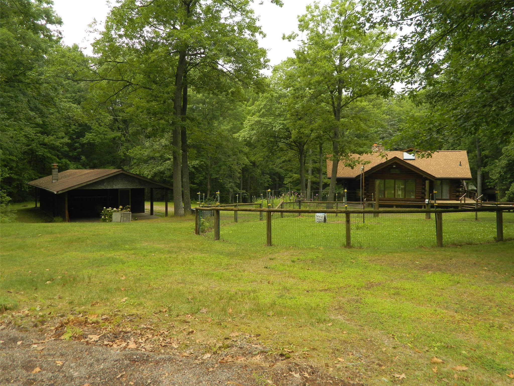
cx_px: 257
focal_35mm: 31
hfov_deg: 58.4
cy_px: 193
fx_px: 460
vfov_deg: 45.4
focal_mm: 5.6
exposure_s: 1/250
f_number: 3.2
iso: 80
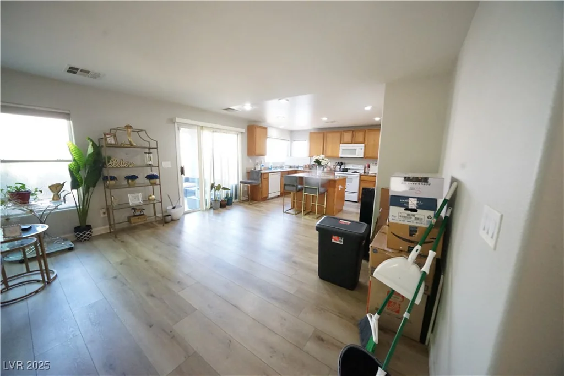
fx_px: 188
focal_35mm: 12
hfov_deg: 112.6
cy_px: 188
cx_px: 282
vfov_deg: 90.0
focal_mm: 12
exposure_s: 1/125
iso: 10000
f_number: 7.1
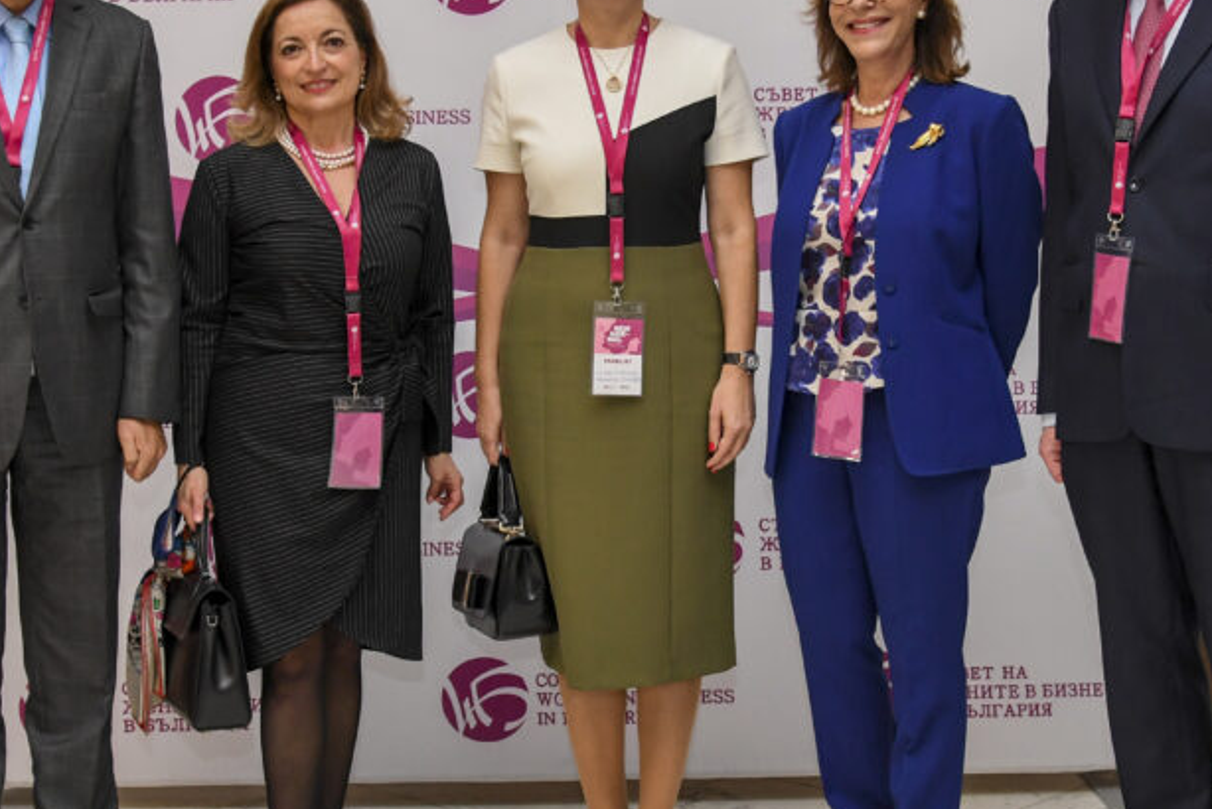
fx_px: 2021
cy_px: 374
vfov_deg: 22.6
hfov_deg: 33.4
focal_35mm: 60
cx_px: 594
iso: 1600
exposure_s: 1/160
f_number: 4
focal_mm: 24
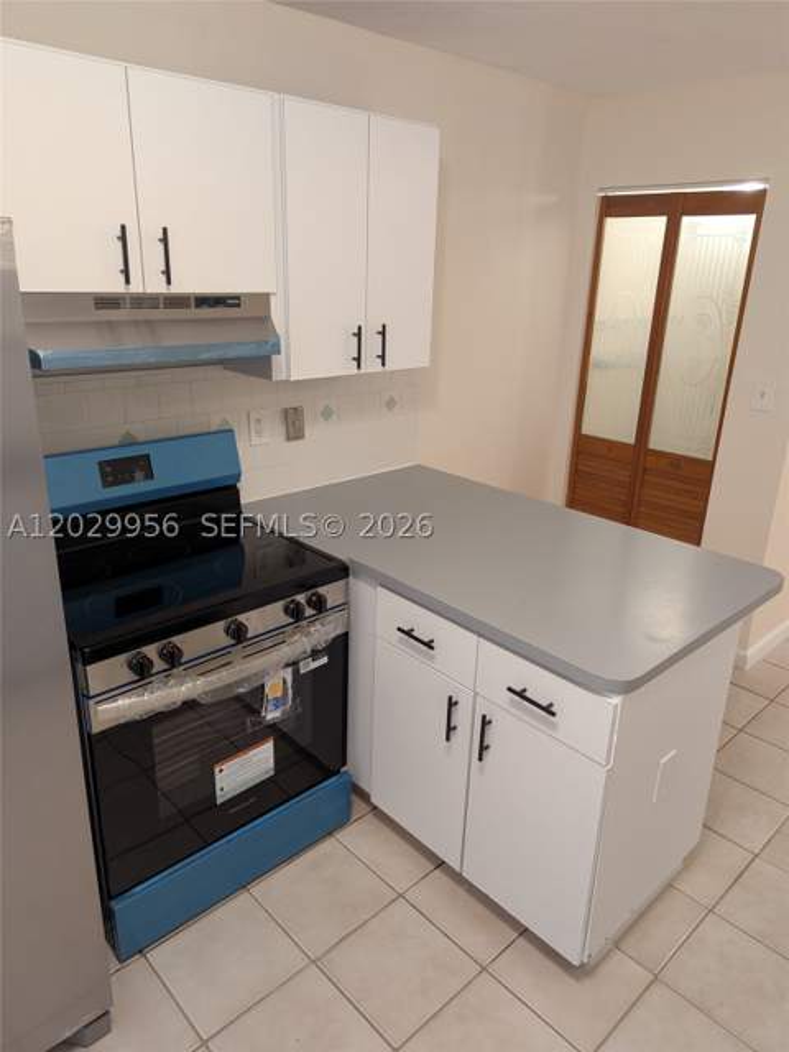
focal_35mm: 24
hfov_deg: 56.8
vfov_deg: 71.6
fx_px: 729
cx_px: 394
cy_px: 526
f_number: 1.85
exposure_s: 1/30
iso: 103
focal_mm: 6.81
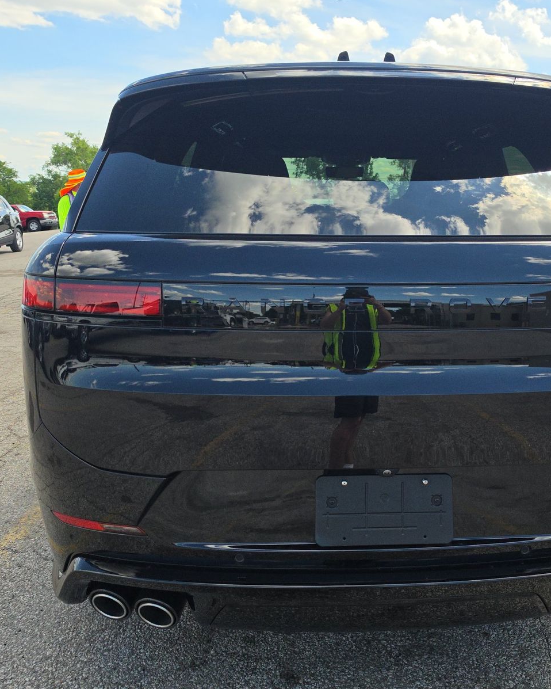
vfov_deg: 58.8
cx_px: 385
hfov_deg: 47.4
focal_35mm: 30
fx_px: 611
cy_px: 344
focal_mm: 6.5
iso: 64
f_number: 1.4
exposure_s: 1/4887
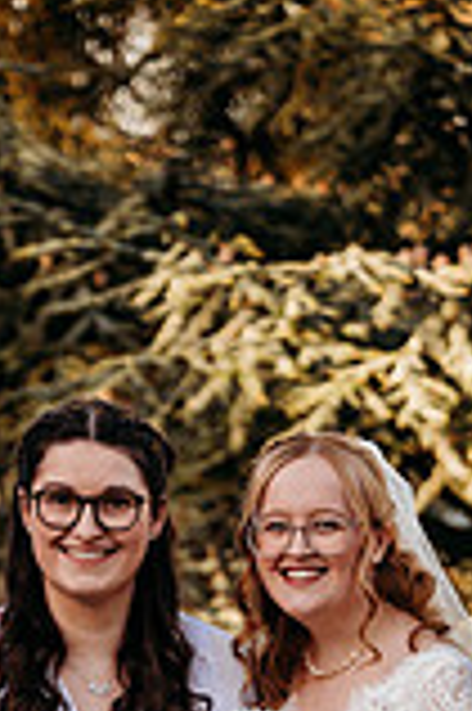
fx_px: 3942
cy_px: 968
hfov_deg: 6.9
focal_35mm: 200
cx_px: 191
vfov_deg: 10.1
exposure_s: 1/500
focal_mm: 70
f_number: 2.8
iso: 100
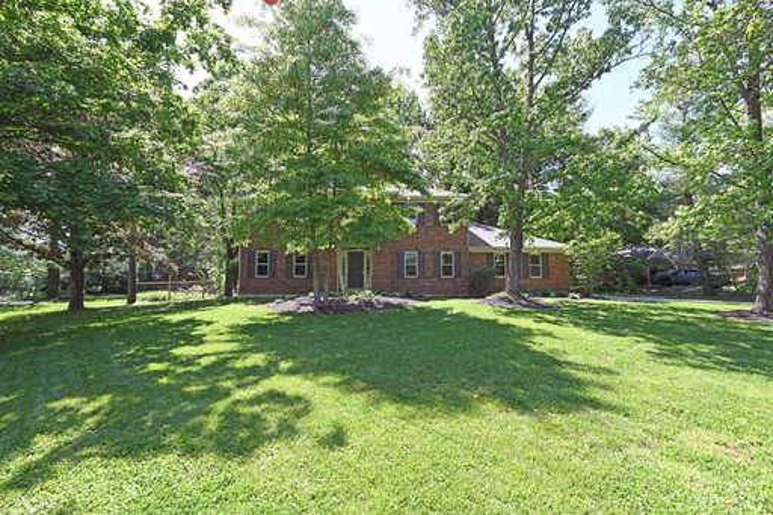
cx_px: 386
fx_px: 343
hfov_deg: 96.8
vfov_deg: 73.7
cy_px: 258
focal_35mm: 16
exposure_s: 1/250
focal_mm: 16
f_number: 5.6
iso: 180
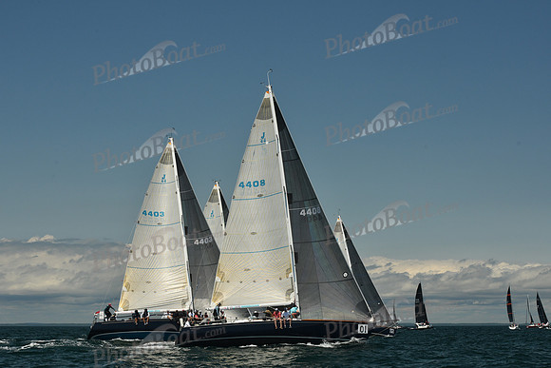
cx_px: 276
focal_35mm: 70
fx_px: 1072
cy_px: 184
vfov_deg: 19.5
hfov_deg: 28.8
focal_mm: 70
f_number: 10
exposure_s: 1/640
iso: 320
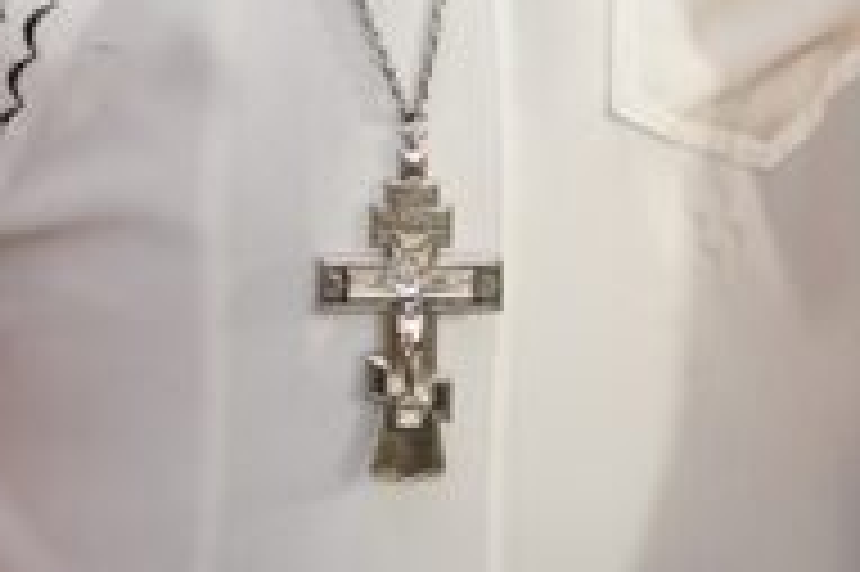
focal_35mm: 268
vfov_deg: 5.0
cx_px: 432
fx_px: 6397
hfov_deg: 7.7
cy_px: -772
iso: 2500
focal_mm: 50
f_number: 2.8
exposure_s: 1/125
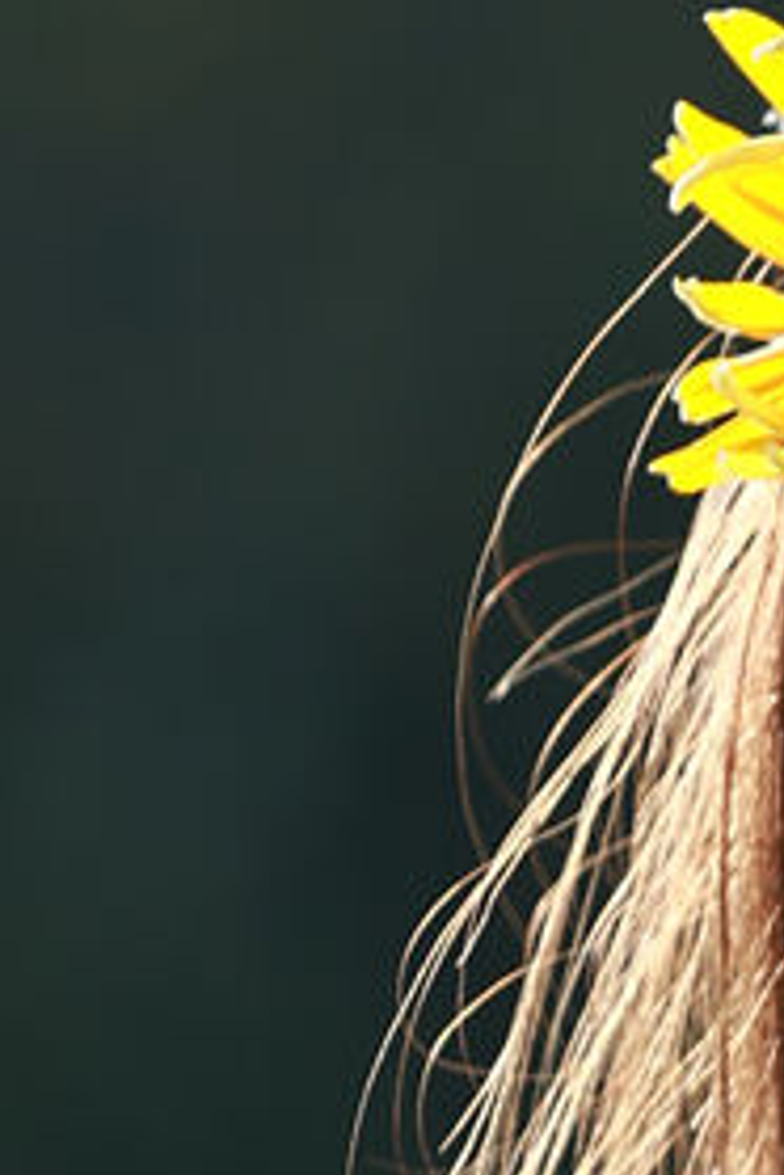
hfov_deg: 1.8
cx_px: 1787
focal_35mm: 762
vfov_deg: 2.7
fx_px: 24890
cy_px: 2573
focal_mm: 119
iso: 100
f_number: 2.8
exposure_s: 1/400
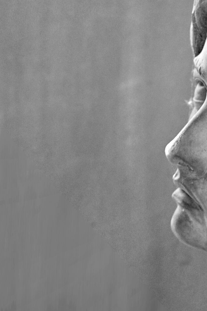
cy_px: 256
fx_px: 993
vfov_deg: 17.6
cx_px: 237
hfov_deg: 11.7
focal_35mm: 115
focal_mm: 50
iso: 2000
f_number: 5.6
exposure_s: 1/100
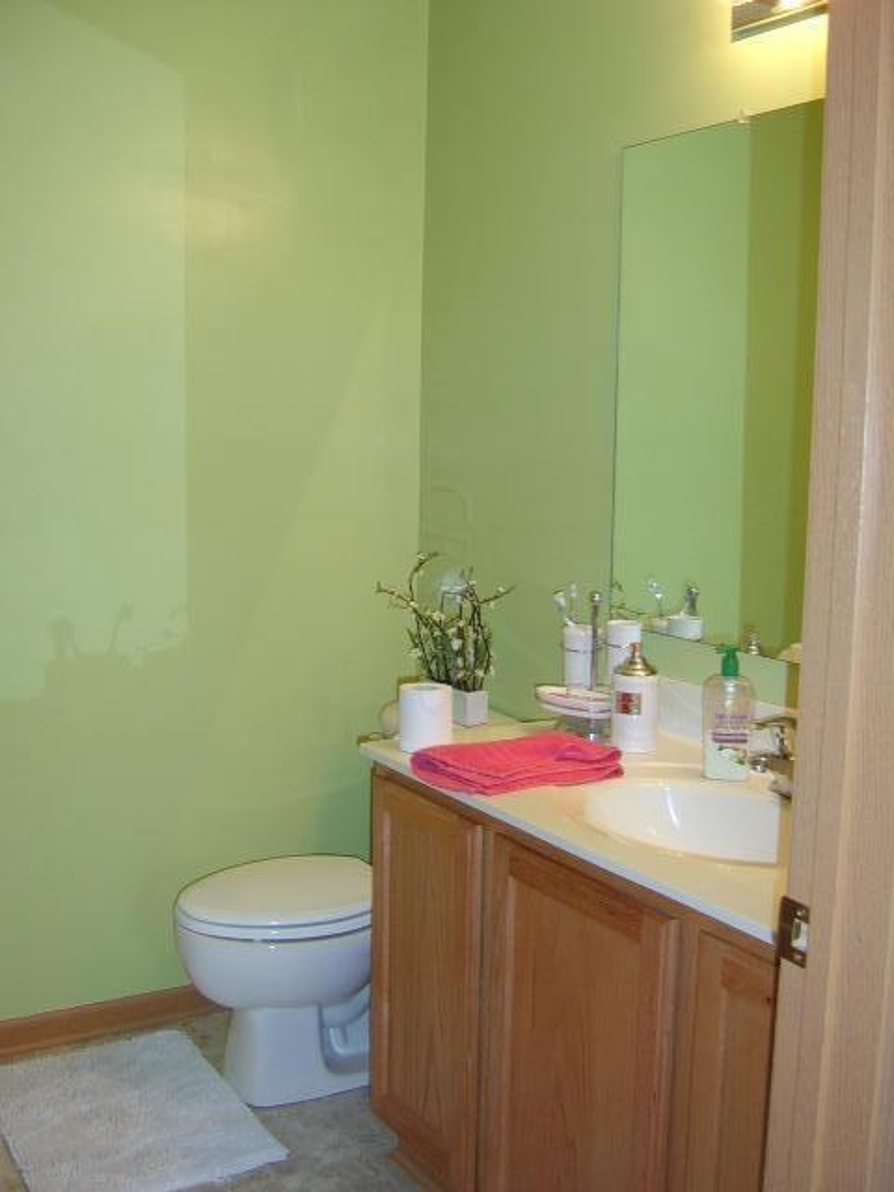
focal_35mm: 31
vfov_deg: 58.4
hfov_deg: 45.4
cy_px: 596
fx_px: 1067
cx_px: 447
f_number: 2.7
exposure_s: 1/30
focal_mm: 8.13
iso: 141
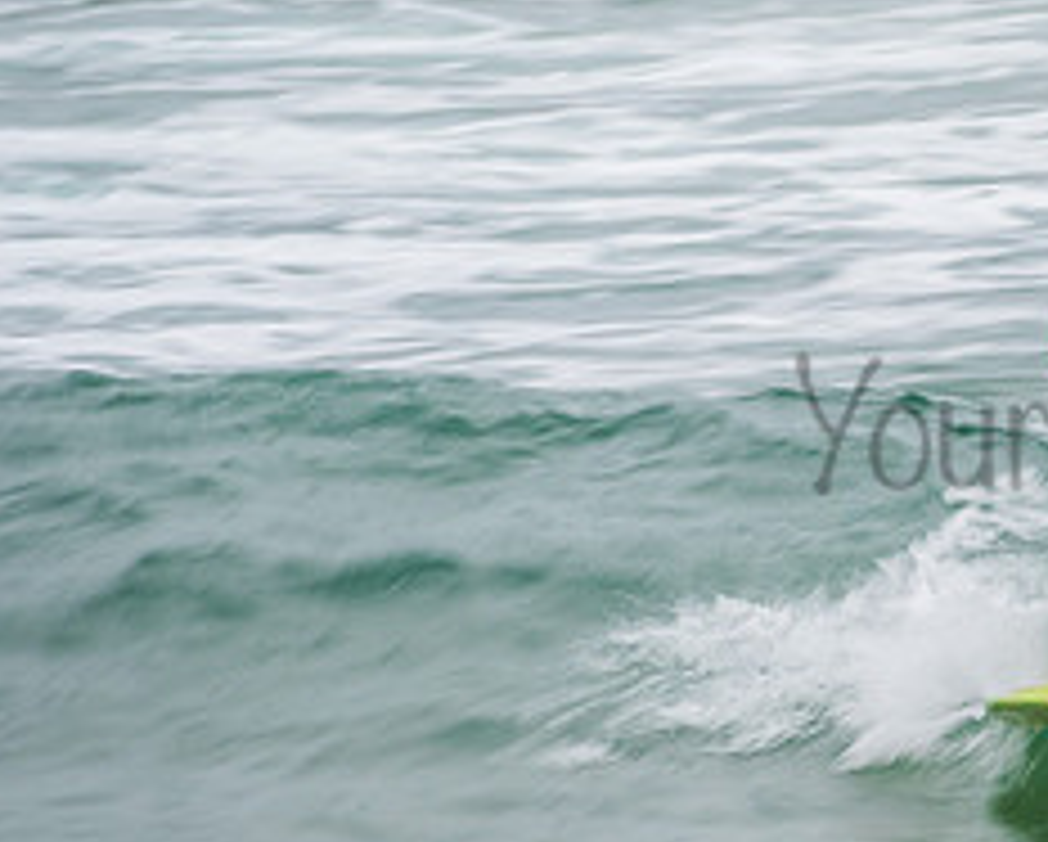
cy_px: 385
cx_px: 1259
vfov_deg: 1.3
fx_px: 36211
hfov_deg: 1.7
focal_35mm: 1166
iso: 64
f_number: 10
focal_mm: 500
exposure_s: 1/20
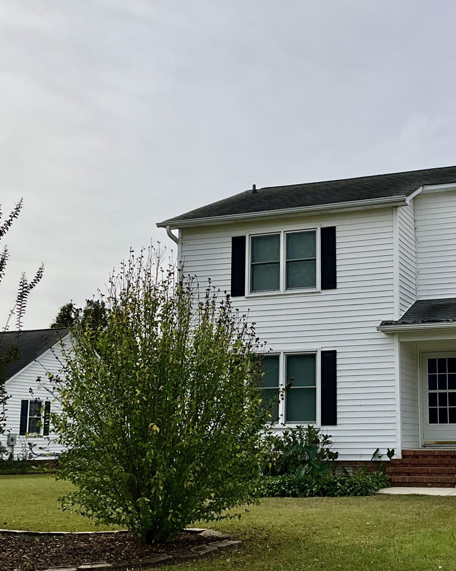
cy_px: 318
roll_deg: +0.5
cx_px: 354
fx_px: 810
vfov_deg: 38.7
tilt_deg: +8.1
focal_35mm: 48
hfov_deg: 30.8
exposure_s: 1/4785
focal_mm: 3
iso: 25
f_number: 1.8
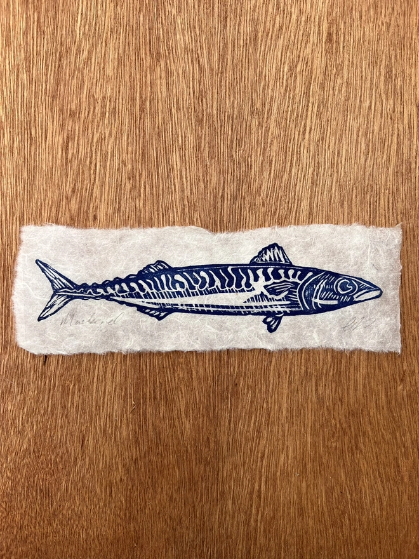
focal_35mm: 26
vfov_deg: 67.3
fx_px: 420
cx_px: 210
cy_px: 280
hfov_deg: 53.1
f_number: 1.5
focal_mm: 5.7
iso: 50
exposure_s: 1/687
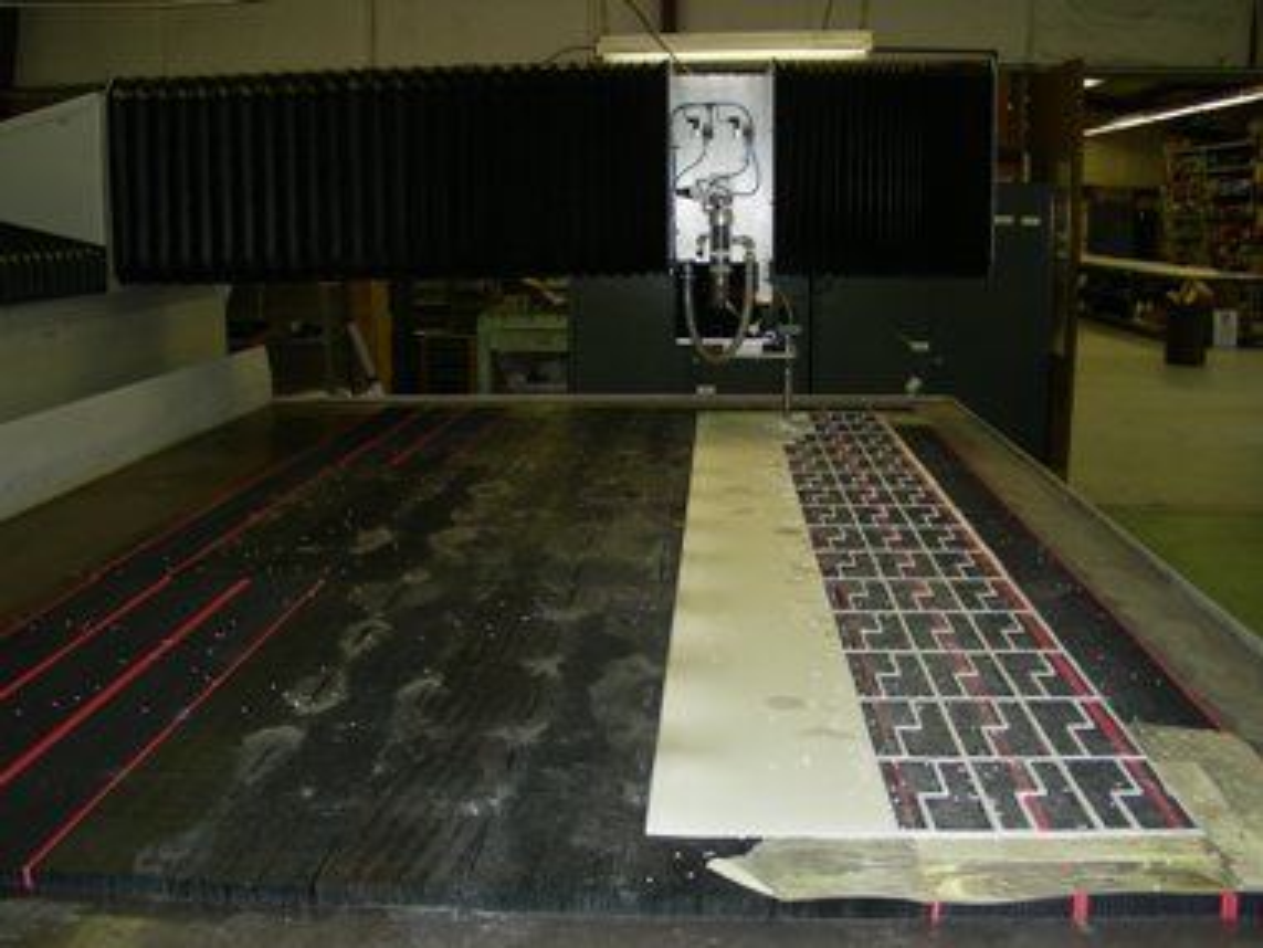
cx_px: 632
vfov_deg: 37.7
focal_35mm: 38
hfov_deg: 49.0
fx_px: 1387
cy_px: 474
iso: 104
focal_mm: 6.3
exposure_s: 1/60.1
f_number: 3.5
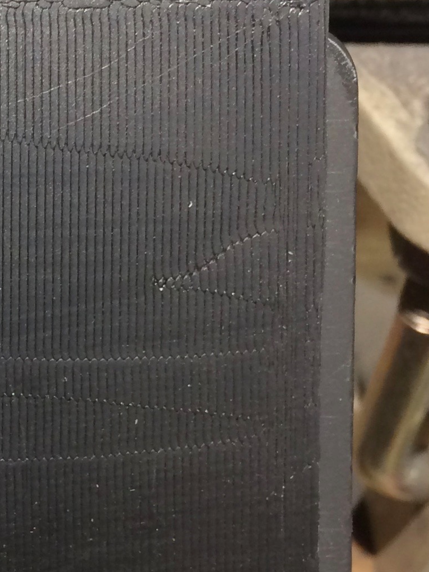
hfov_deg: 15.3
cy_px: 277
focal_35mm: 90
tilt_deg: -52.7
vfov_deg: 21.8
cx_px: -189
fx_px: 1487
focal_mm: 4.15
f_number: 2.2
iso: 100
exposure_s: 1/33
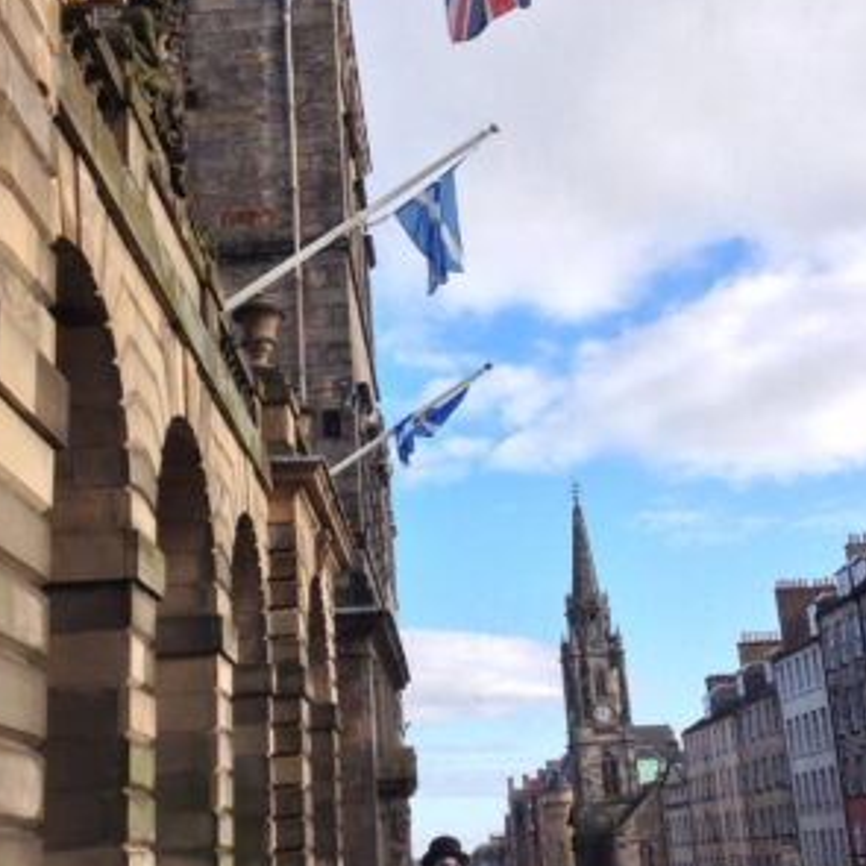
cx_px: 399
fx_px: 1585
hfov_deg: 30.5
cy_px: 412
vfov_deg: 30.6
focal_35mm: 56
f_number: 2.4
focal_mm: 4.28
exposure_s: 1/778
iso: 50
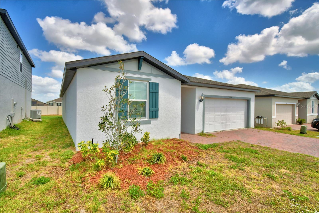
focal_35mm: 17
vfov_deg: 70.4
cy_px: 106
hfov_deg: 93.3
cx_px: 160
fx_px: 151
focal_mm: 11.5
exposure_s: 1/1250
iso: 100
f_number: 4.8
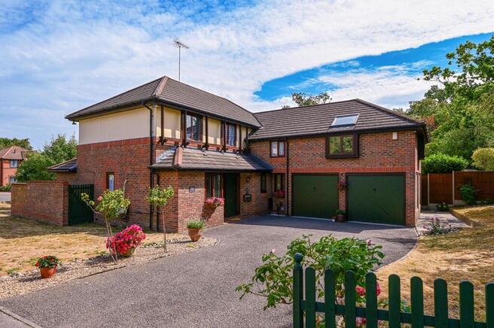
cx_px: 247
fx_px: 274
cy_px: 164
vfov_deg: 61.8
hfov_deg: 84.0
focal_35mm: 20
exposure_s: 1/1600
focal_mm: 20
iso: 400
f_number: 7.1
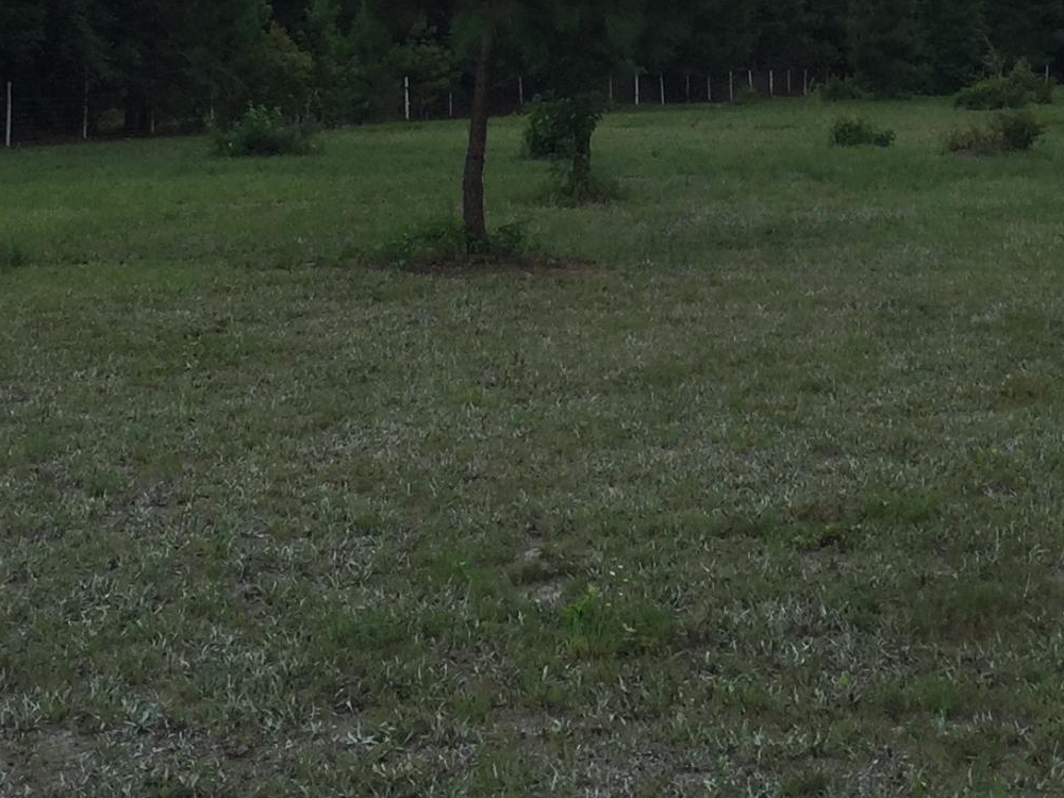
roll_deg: +0.3
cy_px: -128
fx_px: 2674
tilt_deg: +3.3
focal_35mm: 87
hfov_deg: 22.3
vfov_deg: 16.4
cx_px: 784
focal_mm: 4.15
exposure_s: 1/760
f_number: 2.2
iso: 32
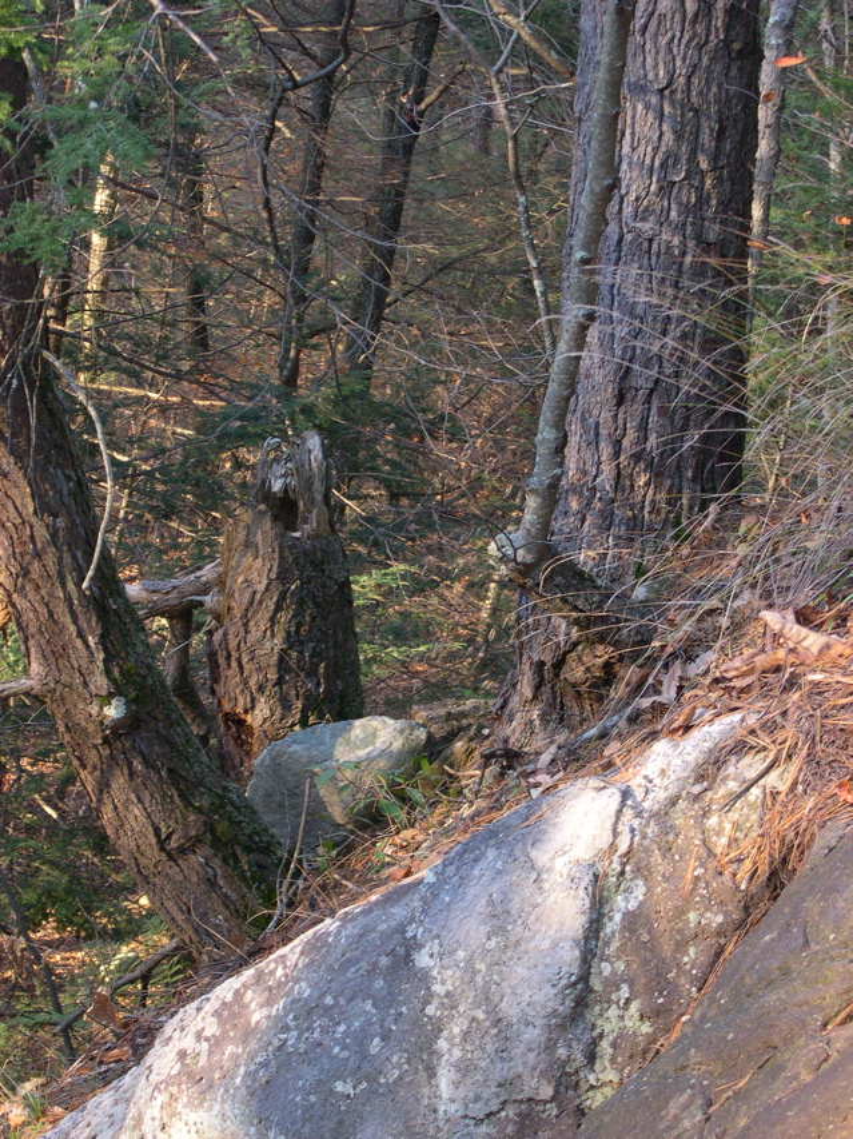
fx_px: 3748
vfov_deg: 17.3
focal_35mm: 114
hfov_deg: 13.0
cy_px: 570
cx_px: 426
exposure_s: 1/60
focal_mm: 24
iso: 400
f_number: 4.9
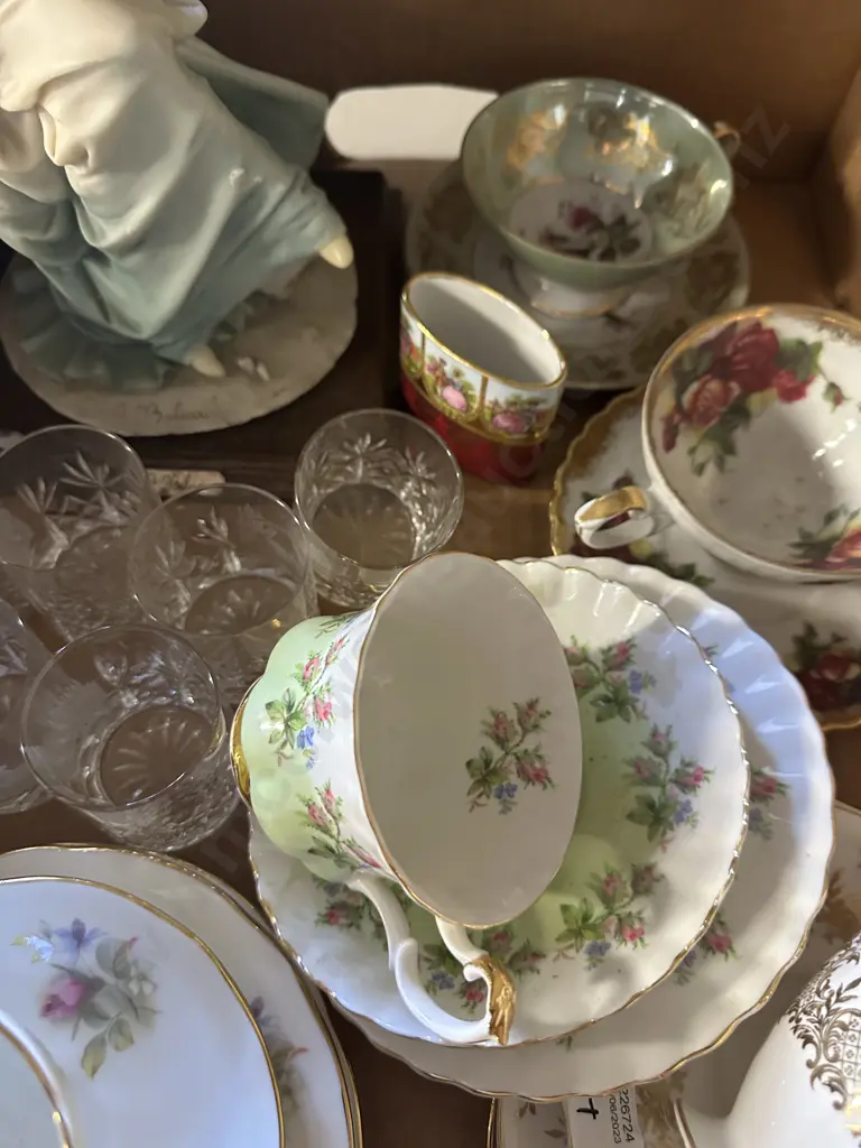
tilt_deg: -64.7
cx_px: 430
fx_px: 796
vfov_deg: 71.6
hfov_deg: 56.8
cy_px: 574
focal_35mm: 24
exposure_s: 1/50
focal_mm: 6.86
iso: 800
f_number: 1.78
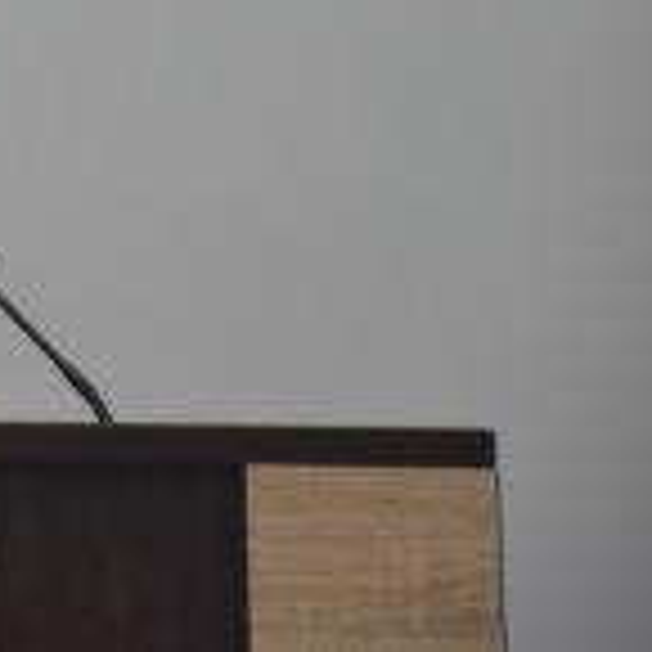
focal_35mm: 413
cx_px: -351
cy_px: -16
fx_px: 8808
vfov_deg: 4.2
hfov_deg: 4.2
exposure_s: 1/160
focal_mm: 105
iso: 800
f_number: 5.6
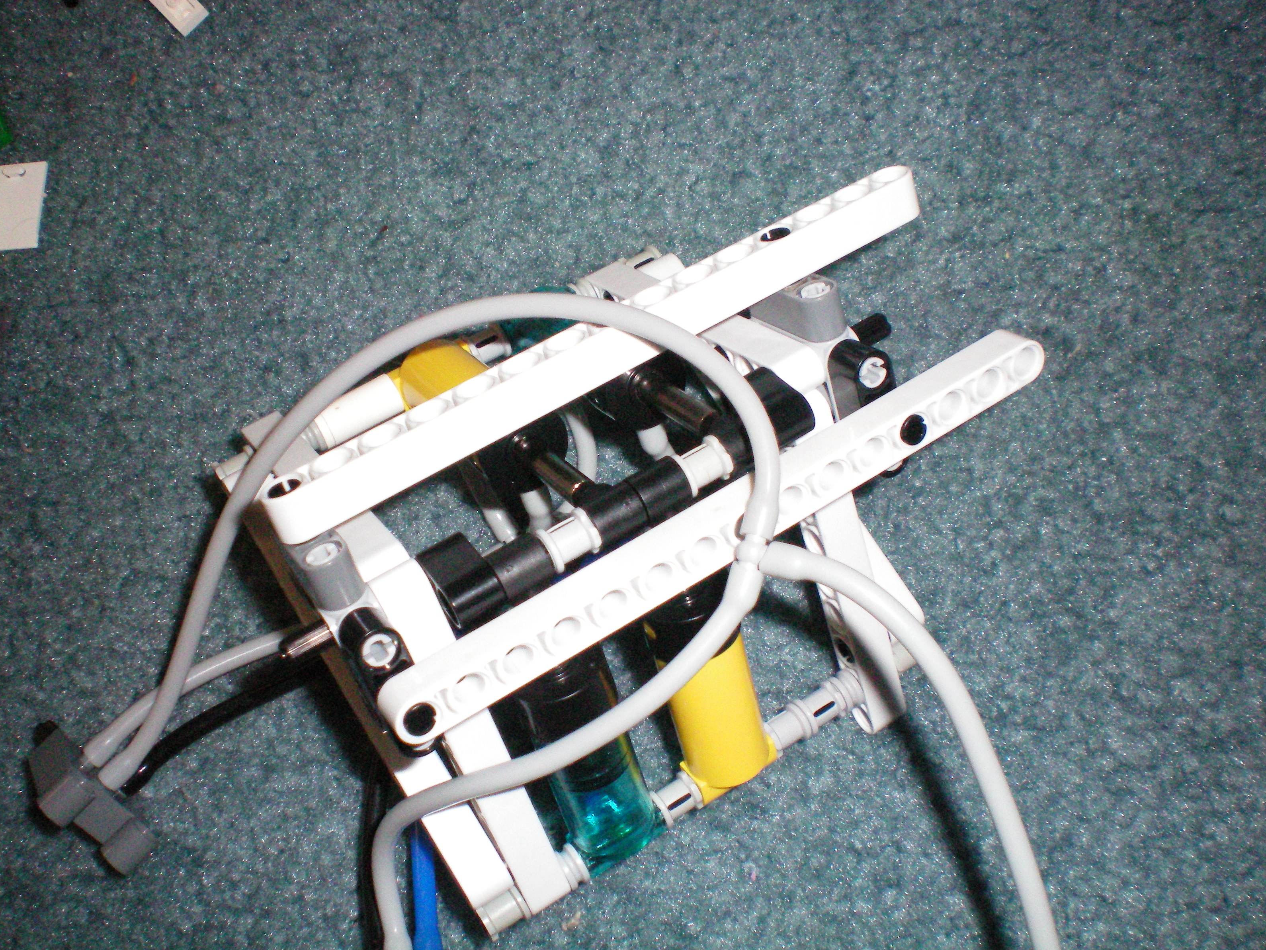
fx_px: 1426
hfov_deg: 47.9
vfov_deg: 36.8
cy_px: 483
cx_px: 647
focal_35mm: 39
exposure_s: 1/60
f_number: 4.6
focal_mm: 6.3
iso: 400
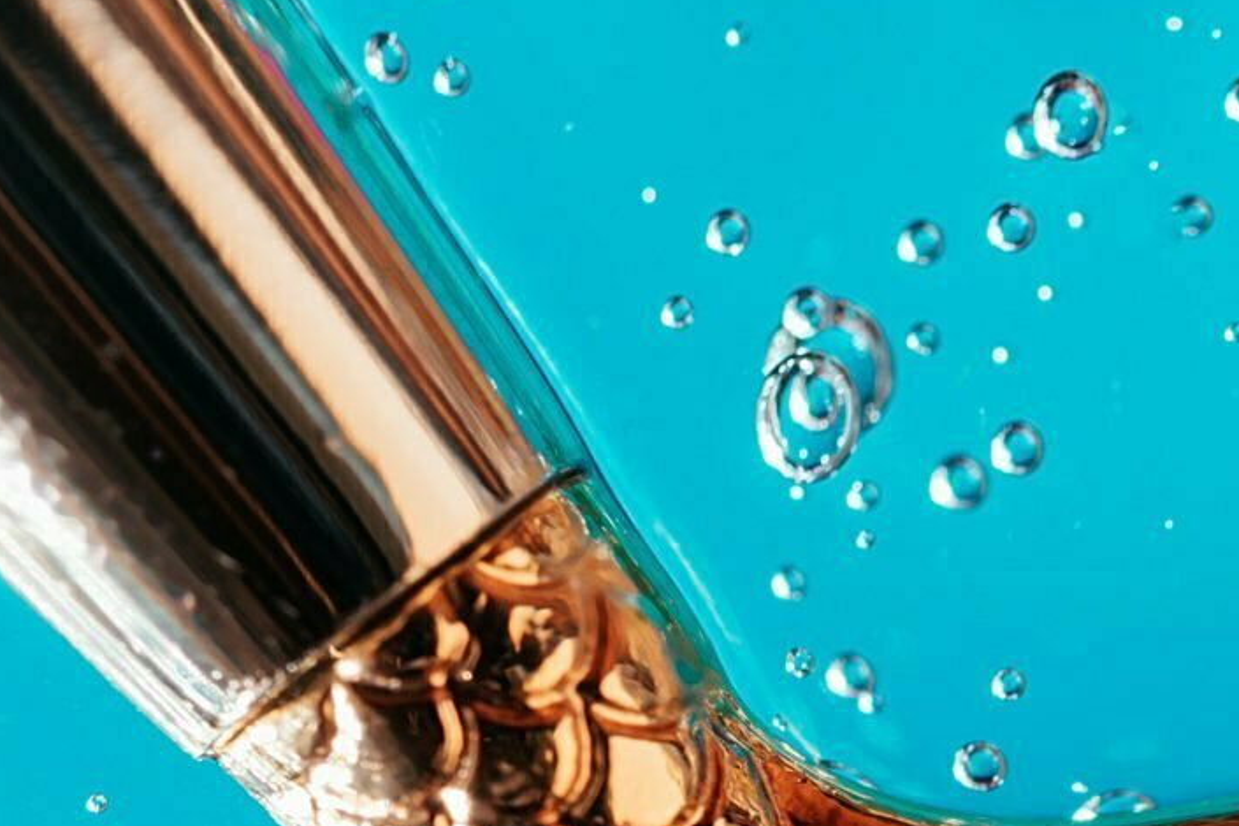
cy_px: 1426
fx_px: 11253
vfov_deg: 4.2
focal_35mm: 327
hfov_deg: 6.2
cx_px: 1847
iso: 250
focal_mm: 90
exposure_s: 1/200
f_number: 8
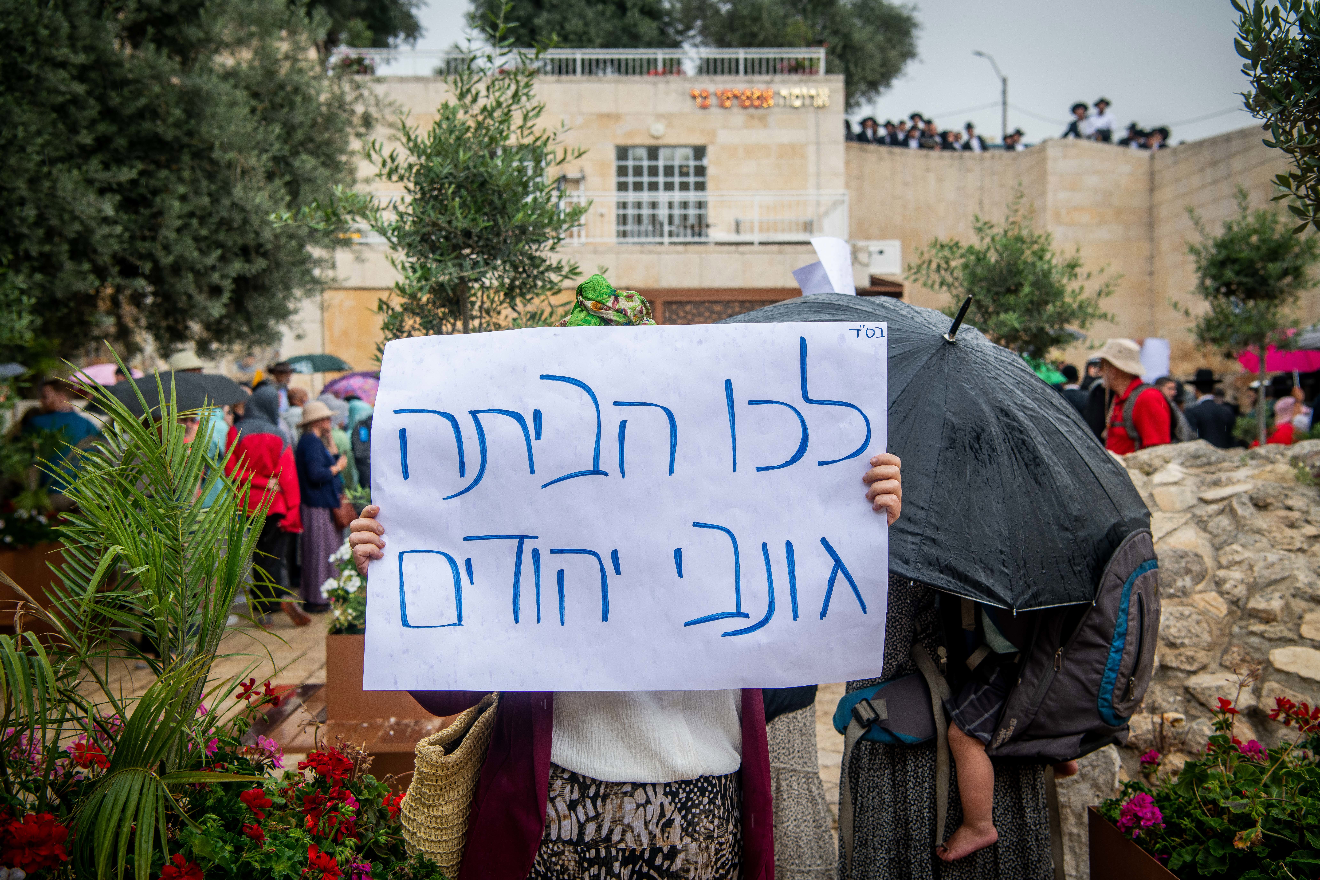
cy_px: 440
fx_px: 1467
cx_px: 660
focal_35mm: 40
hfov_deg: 48.5
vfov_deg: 33.4
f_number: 5
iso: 200
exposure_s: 1/400
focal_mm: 40
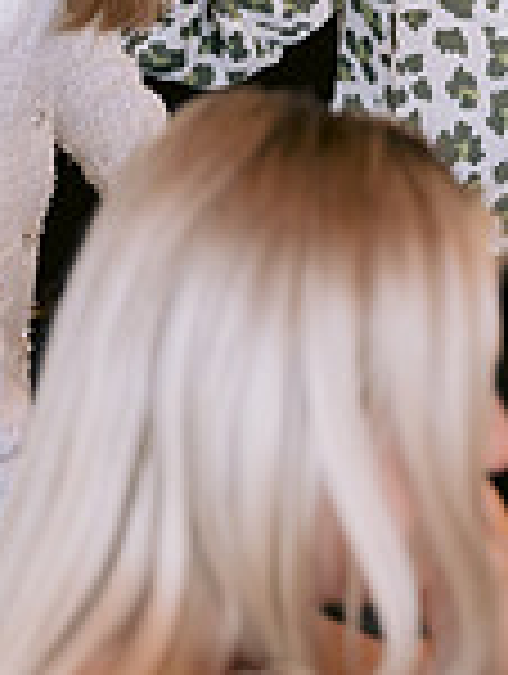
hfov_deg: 10.3
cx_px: 328
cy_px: -198
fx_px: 2810
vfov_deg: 13.2
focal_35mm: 144
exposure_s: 1/250
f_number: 3.2
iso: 800
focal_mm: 50
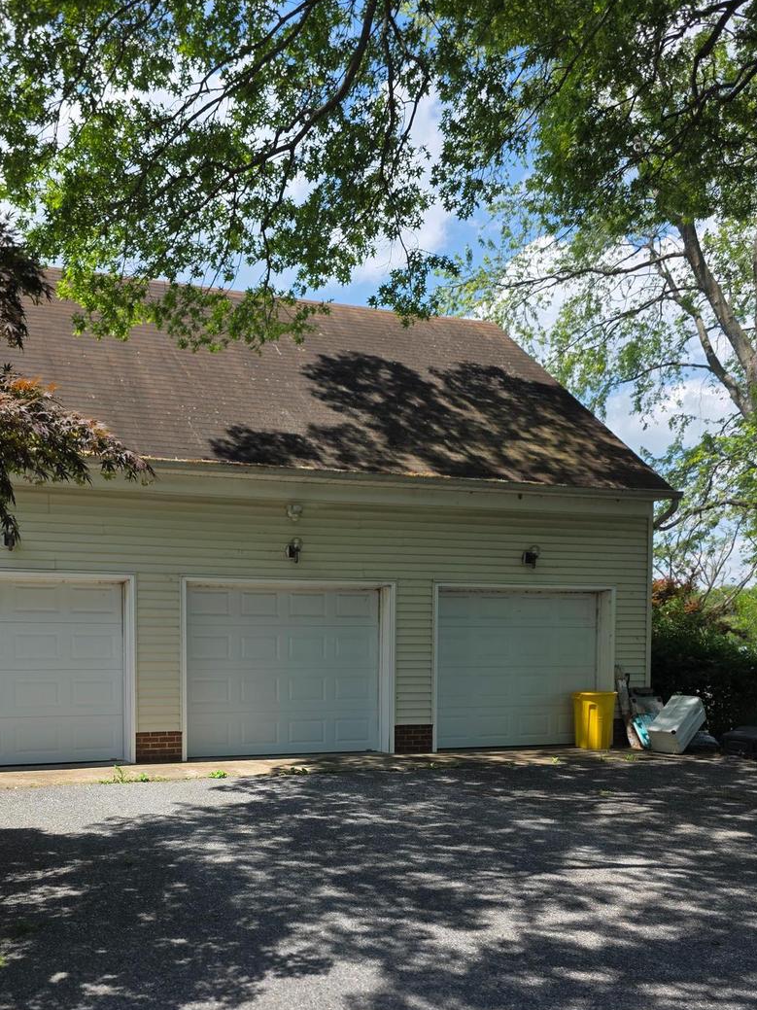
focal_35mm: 34
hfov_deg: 41.1
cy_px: 692
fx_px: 992
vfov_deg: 52.7
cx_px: 233
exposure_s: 1/2921
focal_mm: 6.3
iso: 80
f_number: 1.7
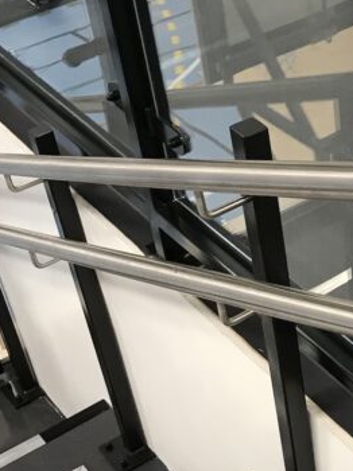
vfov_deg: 23.7
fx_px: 1116
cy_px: 315
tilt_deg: -41.3
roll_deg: +3.7
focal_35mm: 82
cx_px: 416
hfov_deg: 17.2
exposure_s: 1/25
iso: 40
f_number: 1.8
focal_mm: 3.99
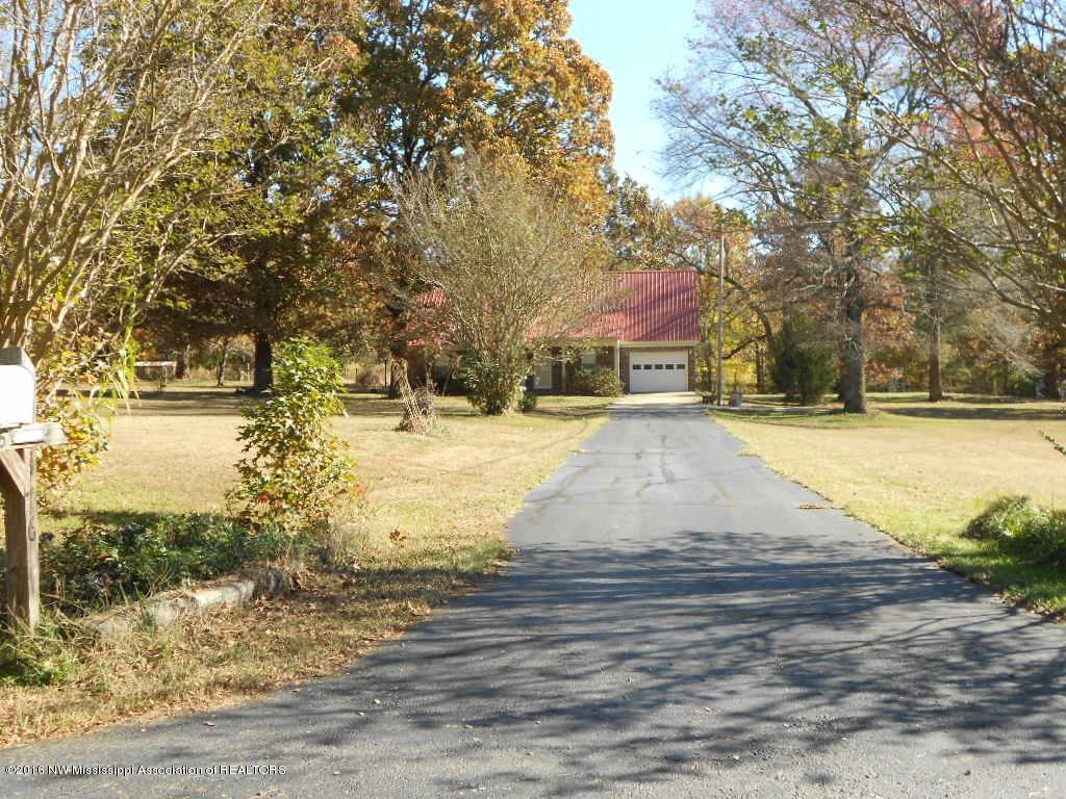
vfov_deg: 38.7
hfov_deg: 50.1
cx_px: 533
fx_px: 1139
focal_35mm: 37
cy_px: 400
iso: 80
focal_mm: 6.7
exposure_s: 1/200
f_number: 3.9
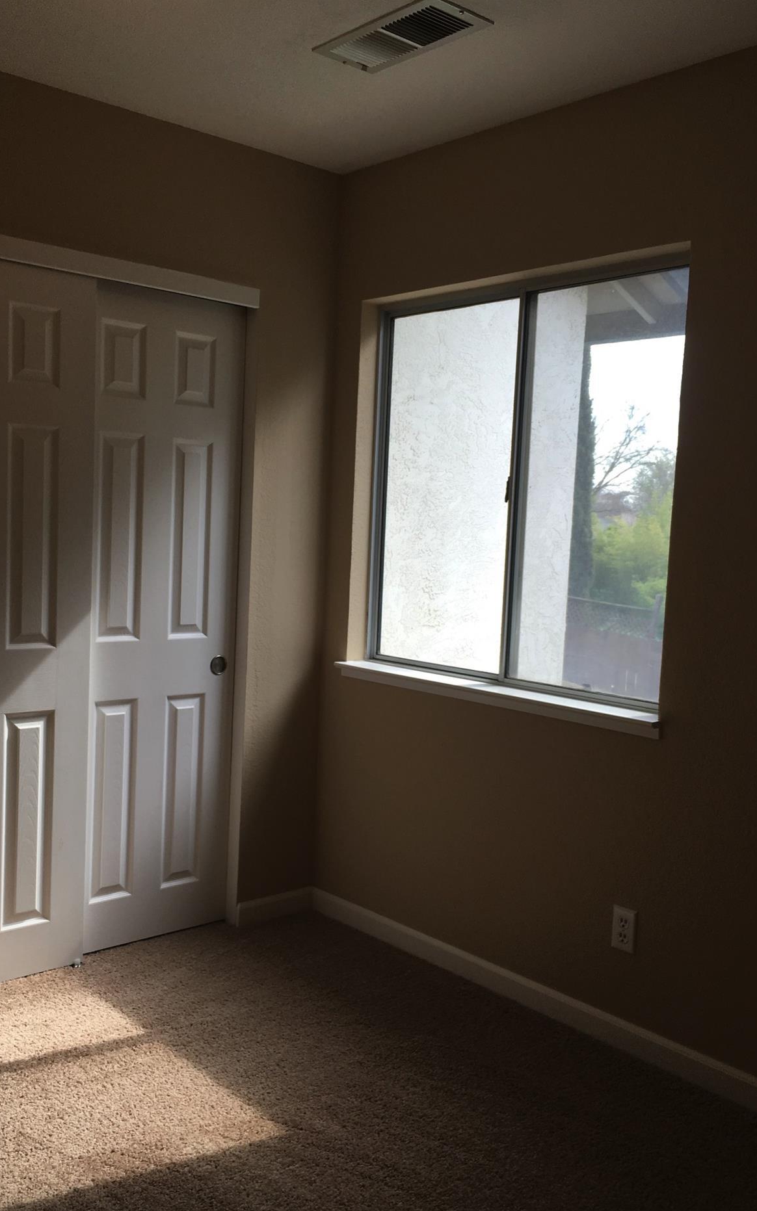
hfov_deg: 38.2
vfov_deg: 58.1
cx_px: 327
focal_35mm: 33
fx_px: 1090
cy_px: 649
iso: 25
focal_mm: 4.15
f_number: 2.2
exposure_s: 1/169
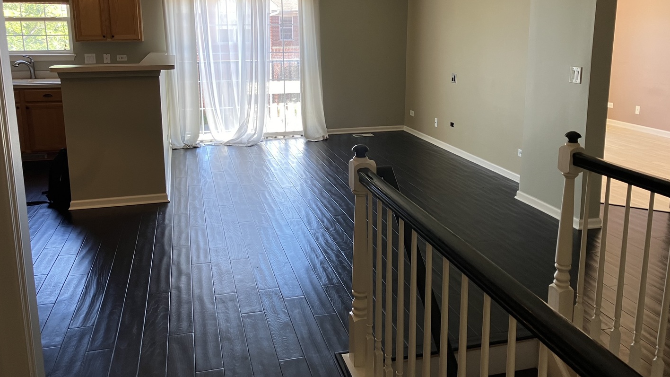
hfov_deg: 62.6
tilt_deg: -10.2
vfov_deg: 37.6
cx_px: 333
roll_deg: +0.3
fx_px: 551
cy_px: 144
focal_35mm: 31
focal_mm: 3.99
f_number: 1.8
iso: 50
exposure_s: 1/60
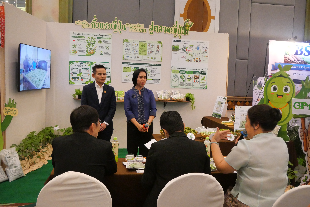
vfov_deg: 37.9
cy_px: 104
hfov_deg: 54.4
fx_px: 302
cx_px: 155
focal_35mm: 35
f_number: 5
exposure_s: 1/80
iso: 4000
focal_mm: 17
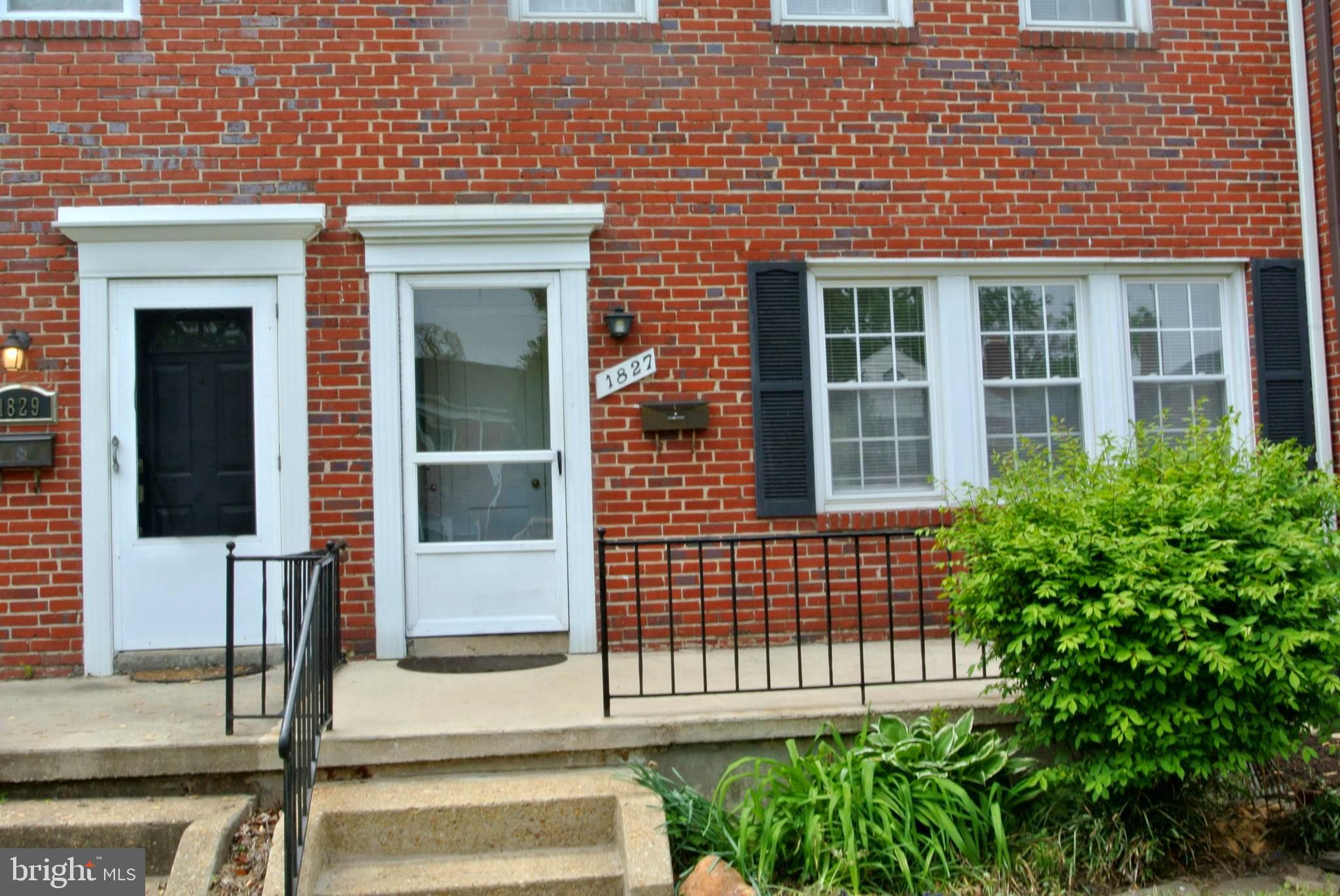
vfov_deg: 37.0
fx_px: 1341
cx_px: 670
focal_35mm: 36
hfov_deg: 53.1
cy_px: 448
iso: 200
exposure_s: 1/60
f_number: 4
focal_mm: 13.6
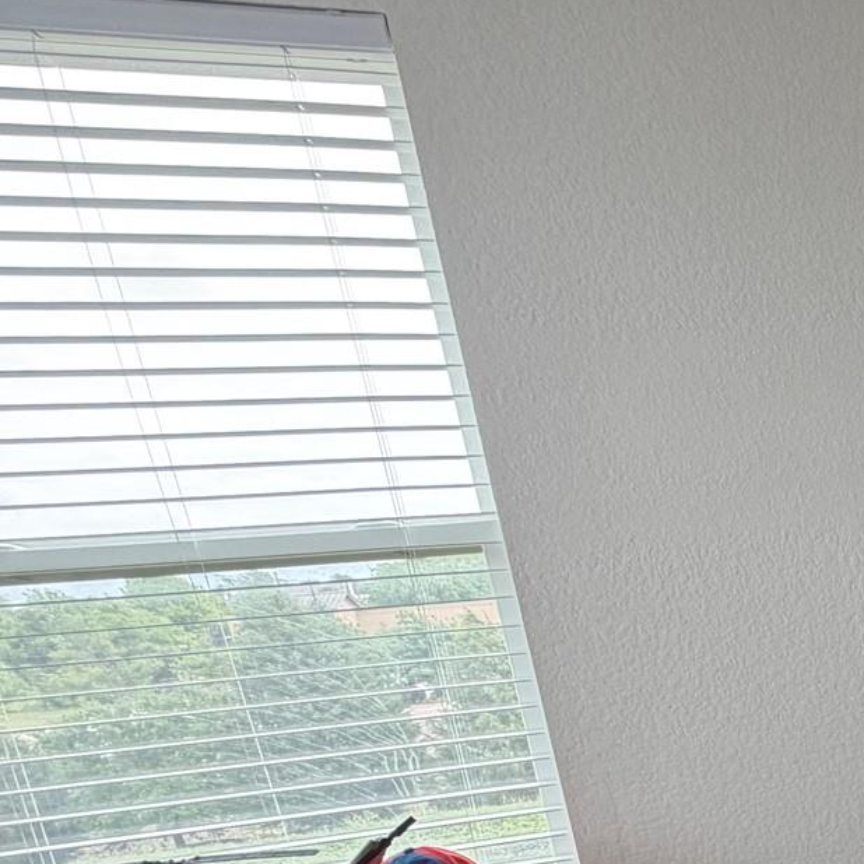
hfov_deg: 28.7
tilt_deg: -14.3
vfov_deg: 37.4
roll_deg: +4.8
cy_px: 823
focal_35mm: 41
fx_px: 1158
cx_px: 1253
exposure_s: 1/121
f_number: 2.2
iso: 160
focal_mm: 2.22
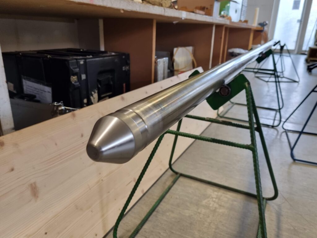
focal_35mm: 26
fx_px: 238
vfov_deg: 53.1
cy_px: 119
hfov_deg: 67.3
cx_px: 158
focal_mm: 5.4
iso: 250
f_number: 1.8
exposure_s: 1/100
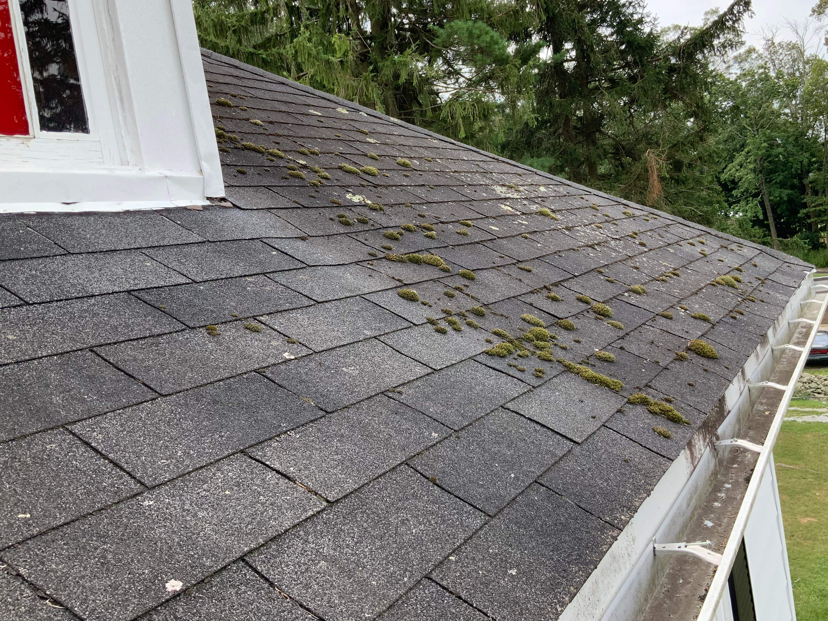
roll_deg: +9.6
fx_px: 837
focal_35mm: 35
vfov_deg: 40.6
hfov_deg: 52.5
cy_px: 270
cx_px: 461
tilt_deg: -1.0
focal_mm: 3
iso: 16
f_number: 1.8
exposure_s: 1/454
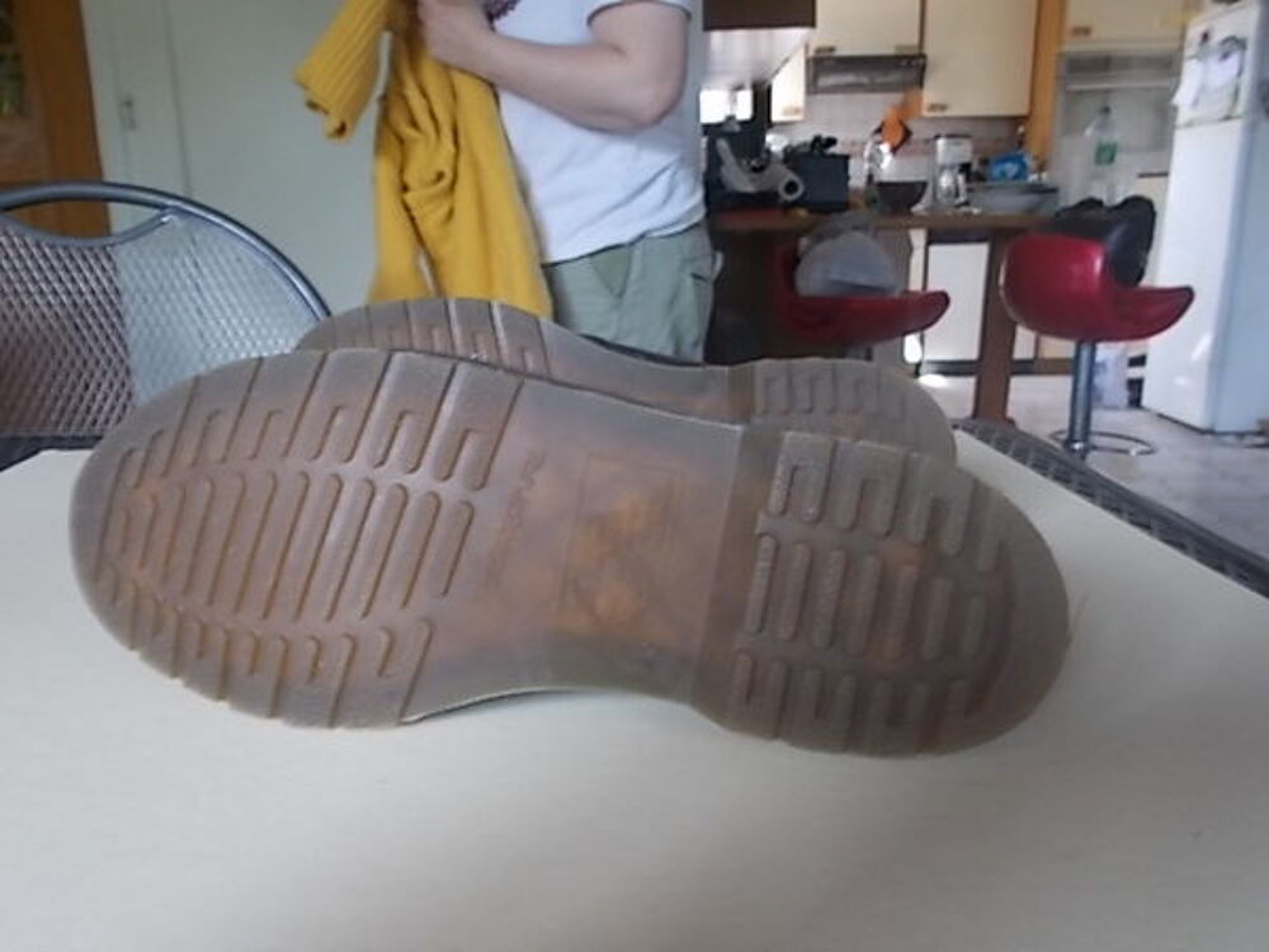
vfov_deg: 46.8
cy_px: 476
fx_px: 1100
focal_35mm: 30
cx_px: 634
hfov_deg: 60.0
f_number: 3.4
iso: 160
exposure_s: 1/25
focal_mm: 5.3
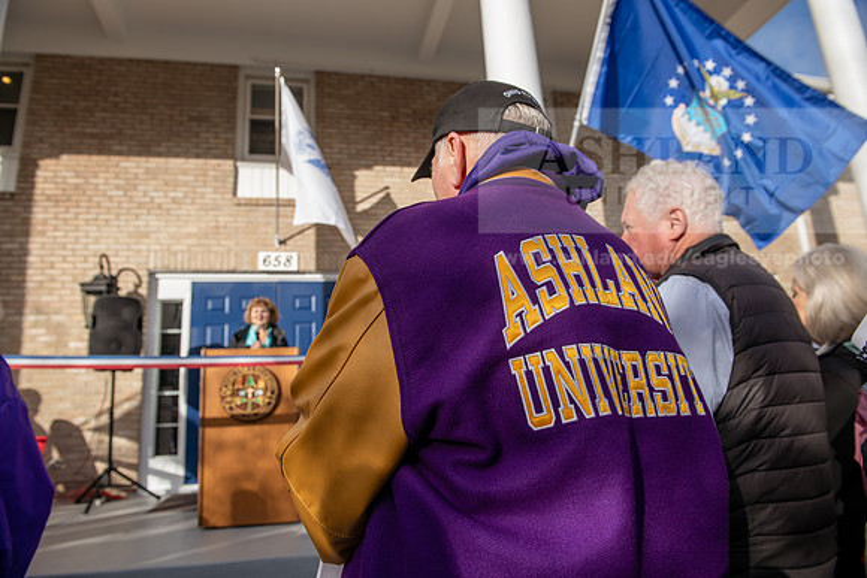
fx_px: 578
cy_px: 289
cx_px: 434
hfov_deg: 73.7
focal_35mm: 24
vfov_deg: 53.2
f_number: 4.5
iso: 100
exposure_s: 1/400
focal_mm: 24
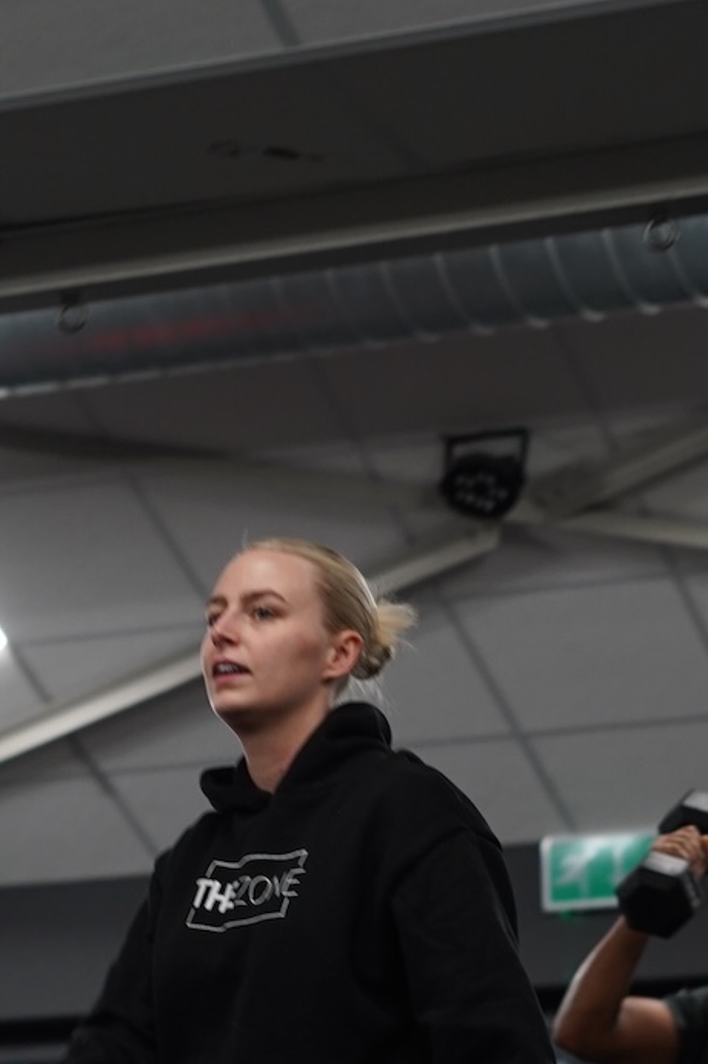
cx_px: 254
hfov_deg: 9.9
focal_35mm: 139
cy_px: 952
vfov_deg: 14.6
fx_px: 4104
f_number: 2.5
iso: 800
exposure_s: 1/125
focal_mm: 50
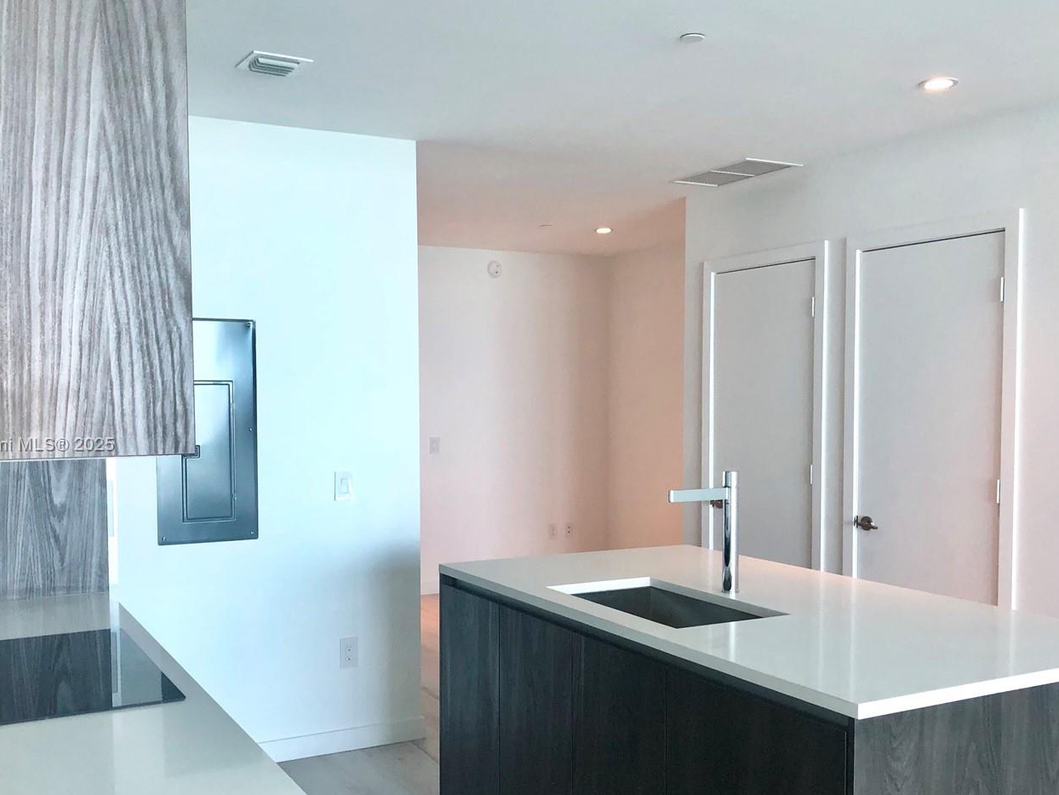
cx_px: 523
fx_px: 1101
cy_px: 446
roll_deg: +0.0
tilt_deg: -4.1
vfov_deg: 39.6
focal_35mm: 36
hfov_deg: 51.4
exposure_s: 1/120
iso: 64
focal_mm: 4
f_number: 1.8
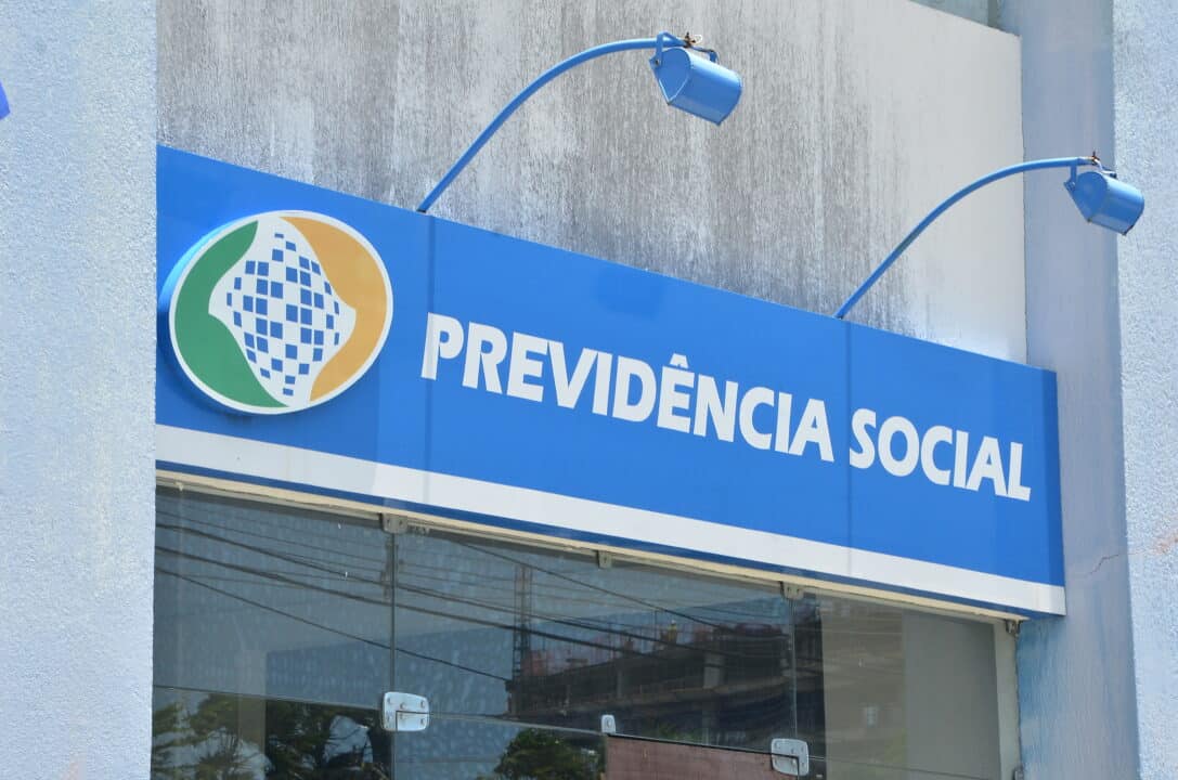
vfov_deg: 10.7
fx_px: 4164
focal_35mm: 128
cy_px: 390
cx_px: 589
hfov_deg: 16.1
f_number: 18
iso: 500
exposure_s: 1/250
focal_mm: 85
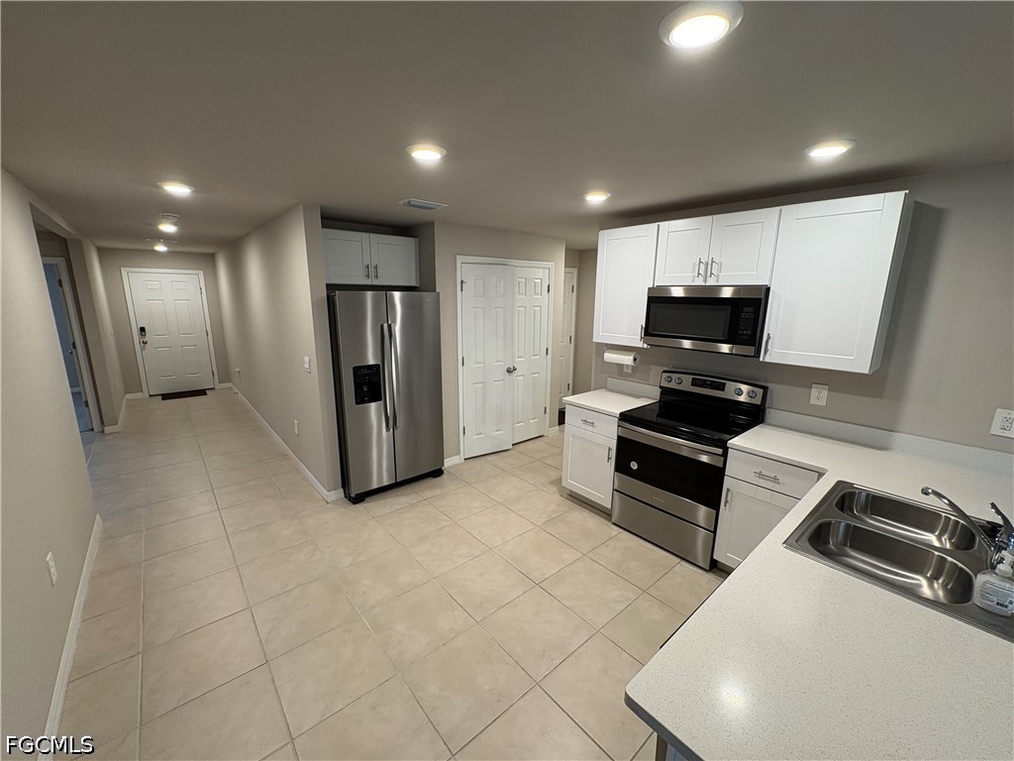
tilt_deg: -10.9
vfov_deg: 85.7
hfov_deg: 102.1
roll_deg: +0.3
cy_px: 380
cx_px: 507
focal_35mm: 14
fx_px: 410
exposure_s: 1/60
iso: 160
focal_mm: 2.22
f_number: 2.2
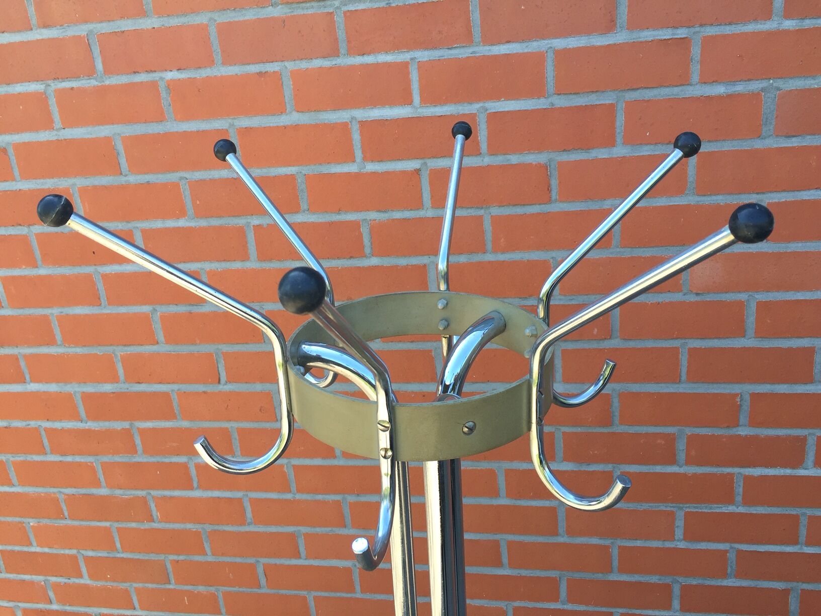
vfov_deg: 48.2
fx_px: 688
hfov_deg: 61.7
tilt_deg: -20.6
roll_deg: +4.1
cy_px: 308
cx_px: 410
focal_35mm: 29
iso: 32
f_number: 2.2
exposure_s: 1/208
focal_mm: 4.15
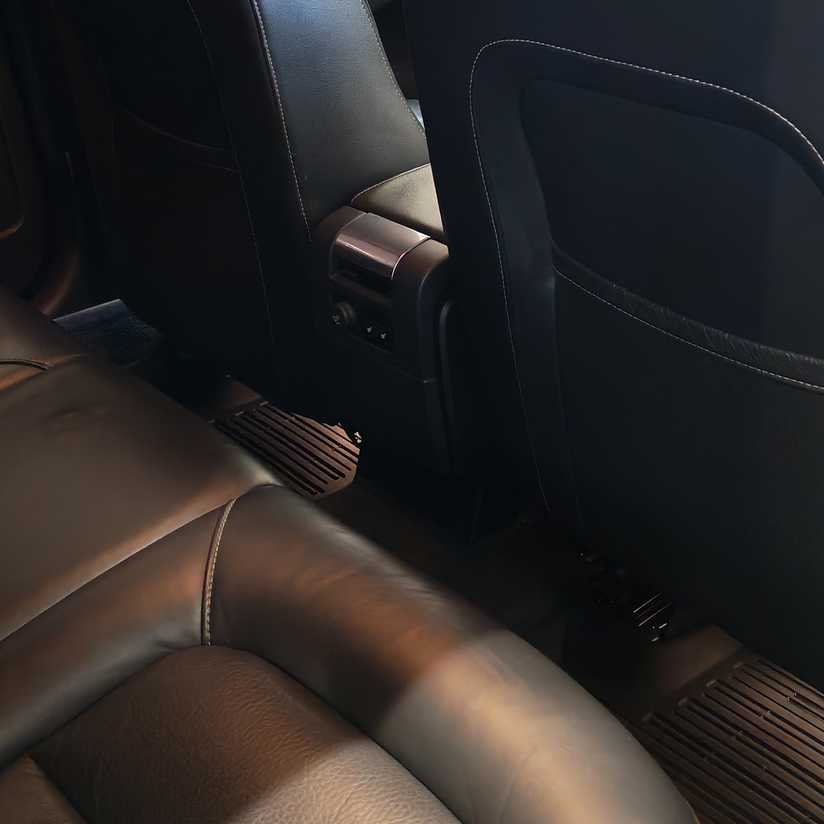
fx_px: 1535
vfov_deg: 29.4
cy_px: 173
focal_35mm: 57
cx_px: 361
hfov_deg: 30.0
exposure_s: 1/50
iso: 1359
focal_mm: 6.12
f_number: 1.9
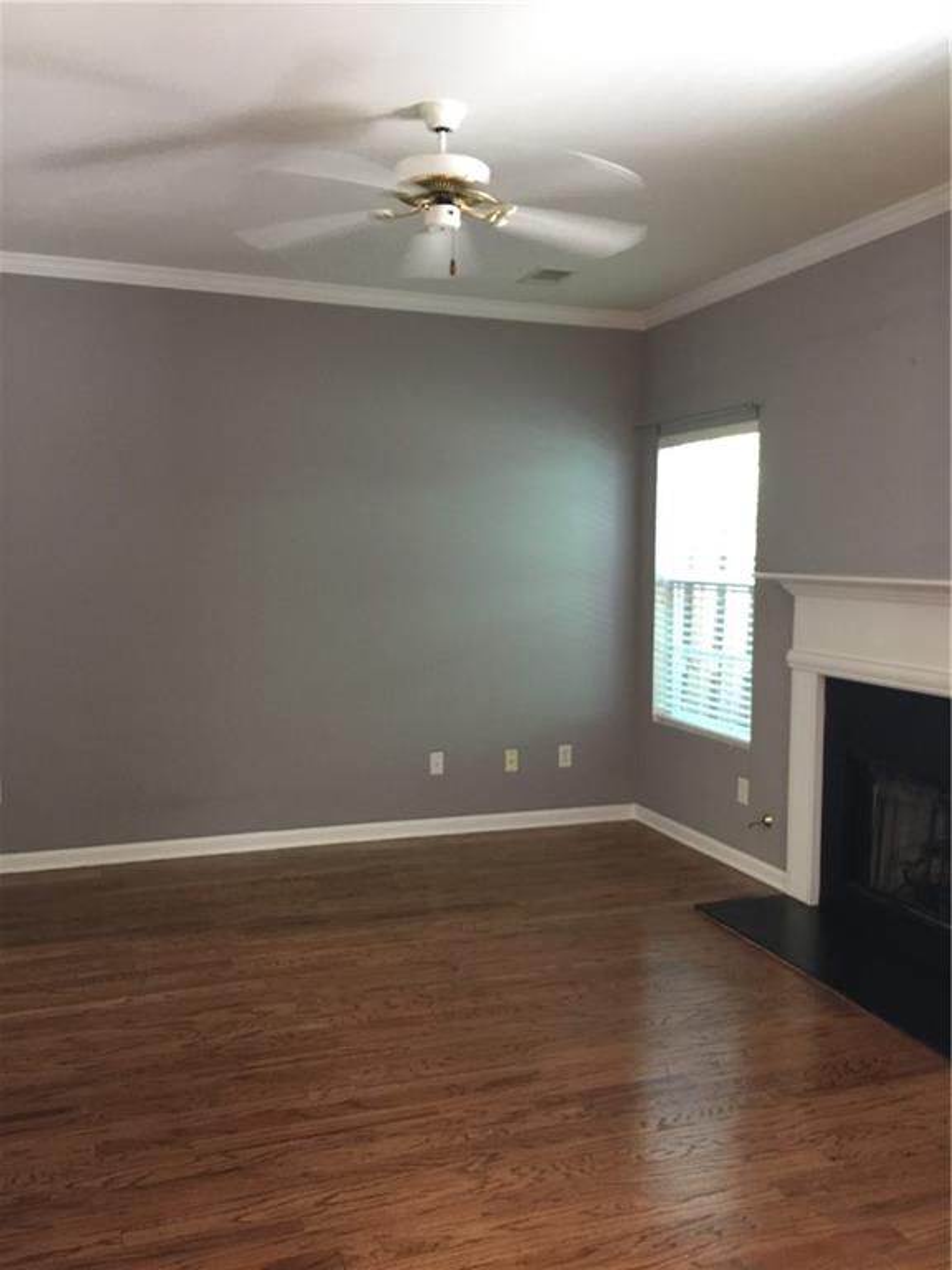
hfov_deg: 48.2
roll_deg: -0.2
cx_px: 476
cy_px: 635
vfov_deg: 61.7
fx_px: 1063
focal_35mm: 29
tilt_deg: -4.2
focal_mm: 4.15
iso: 100
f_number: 2.2
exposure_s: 1/10
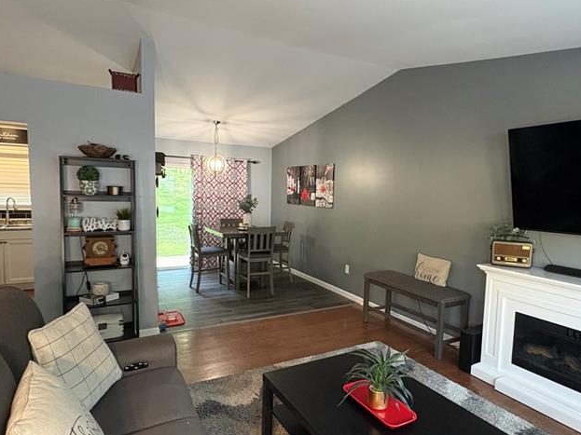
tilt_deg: -4.2
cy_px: 224
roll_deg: -2.0
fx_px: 386
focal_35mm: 23
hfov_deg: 73.6
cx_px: 325
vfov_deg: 58.9
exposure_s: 1/60
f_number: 2.2
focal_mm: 2.22
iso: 500
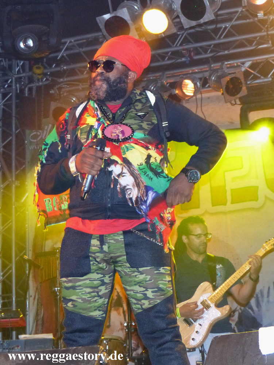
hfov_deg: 23.3
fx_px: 664
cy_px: 182
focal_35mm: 63
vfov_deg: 30.7
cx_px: 137
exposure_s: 1/60
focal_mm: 11.4
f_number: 2.8
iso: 500
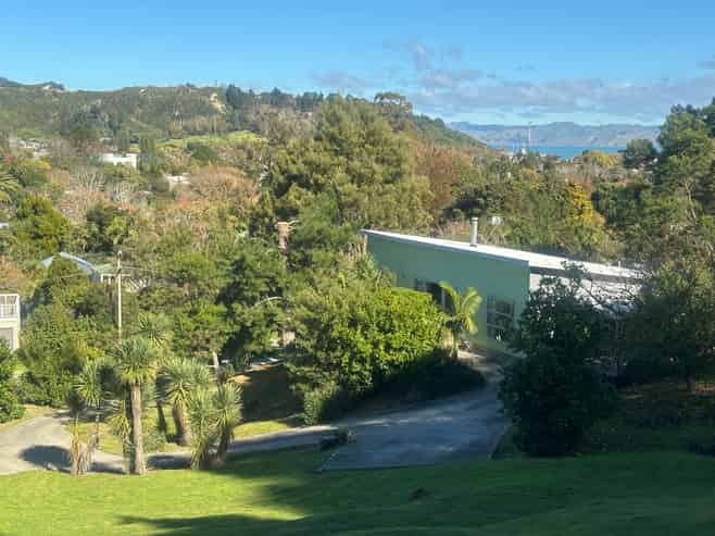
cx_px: 358
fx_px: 991
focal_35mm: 48
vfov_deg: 30.2
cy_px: 268
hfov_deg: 39.7
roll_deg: -0.8
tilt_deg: -7.0
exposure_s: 1/2070
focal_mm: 6.86
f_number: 1.78
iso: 64
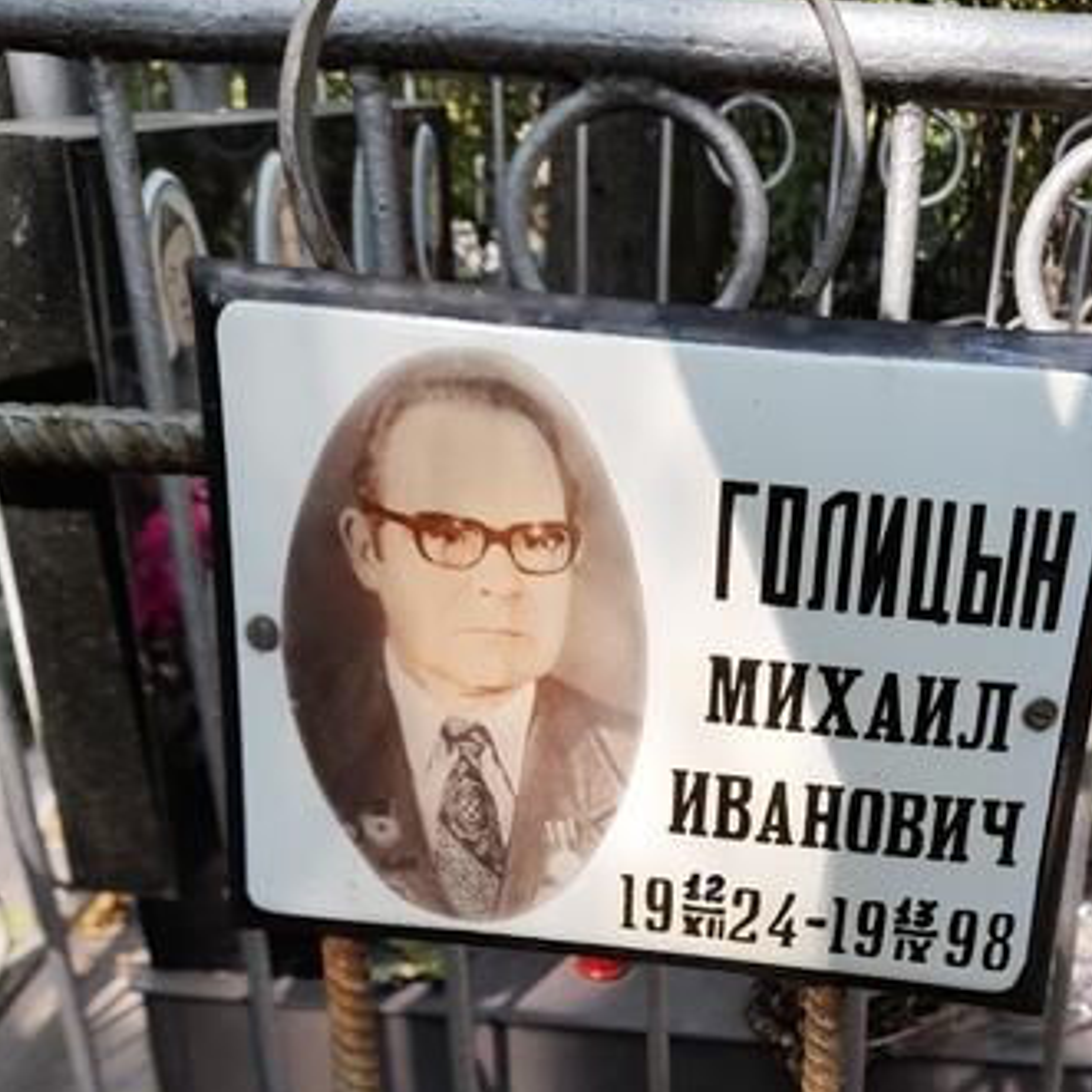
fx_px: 1428
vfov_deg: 40.0
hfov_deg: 41.3
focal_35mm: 40
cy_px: 887
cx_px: 726
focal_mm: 4.6
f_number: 2
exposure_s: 1/100
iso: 25
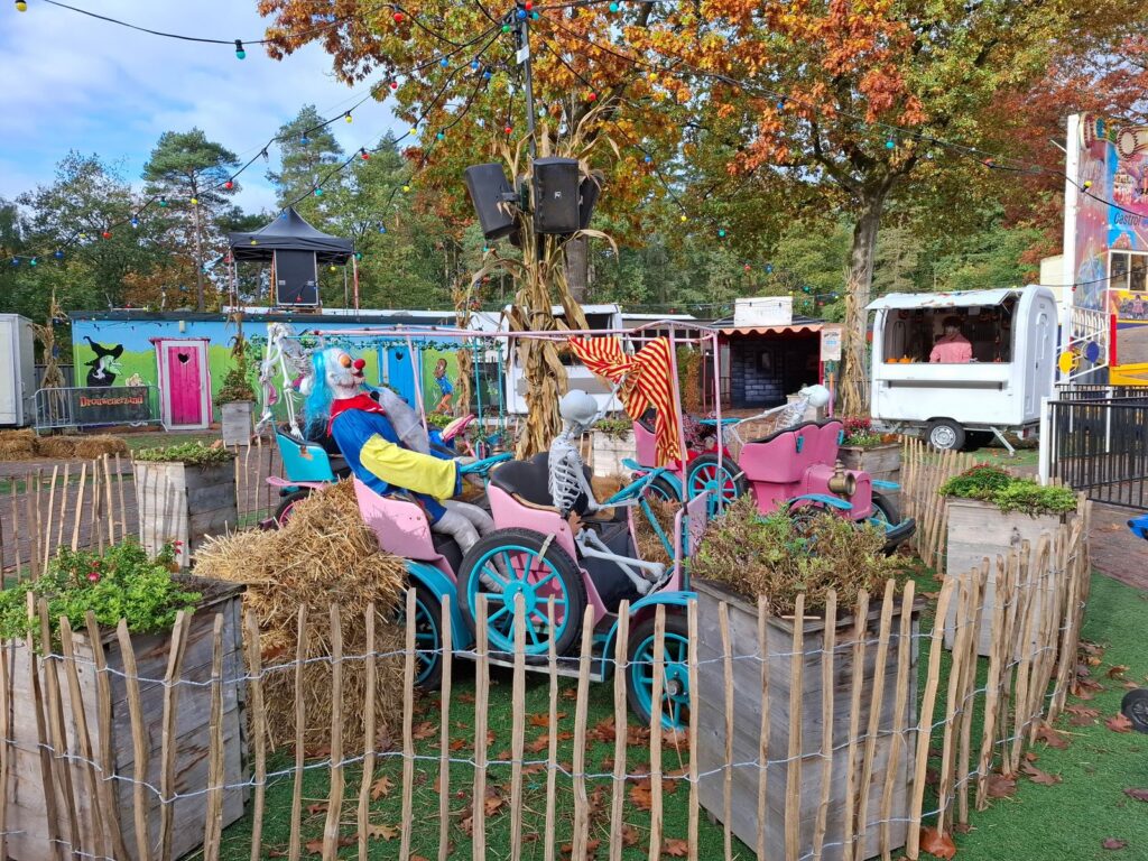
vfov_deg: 58.9
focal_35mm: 23
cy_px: 430
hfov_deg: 73.9
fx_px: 763
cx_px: 574
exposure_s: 1/740
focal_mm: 5.54
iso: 50
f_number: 1.8
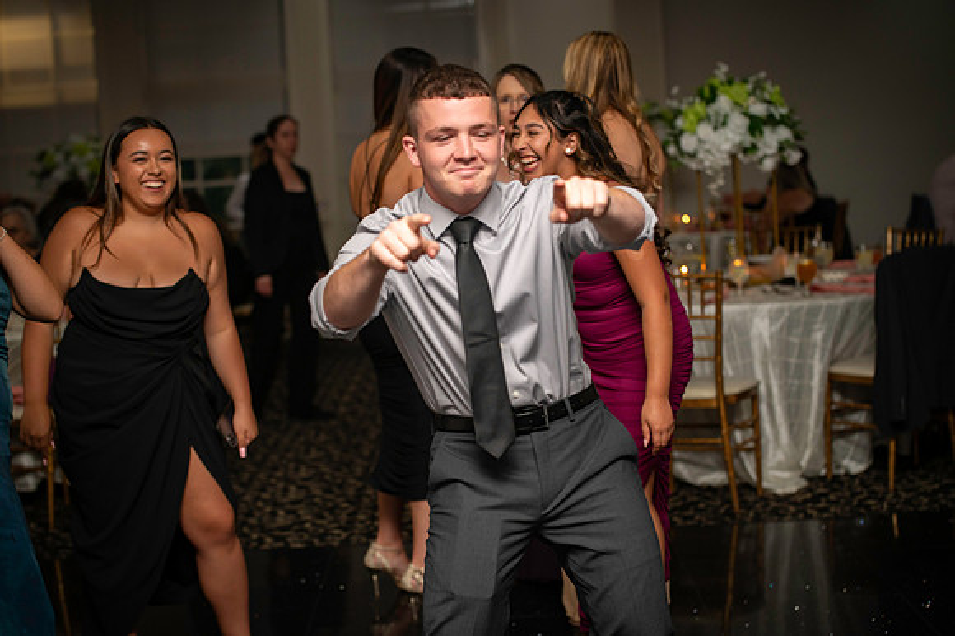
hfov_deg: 28.9
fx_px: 1856
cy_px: 318
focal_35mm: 70
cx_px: 478
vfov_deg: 19.4
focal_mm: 70
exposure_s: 1/125
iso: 640
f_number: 2.8
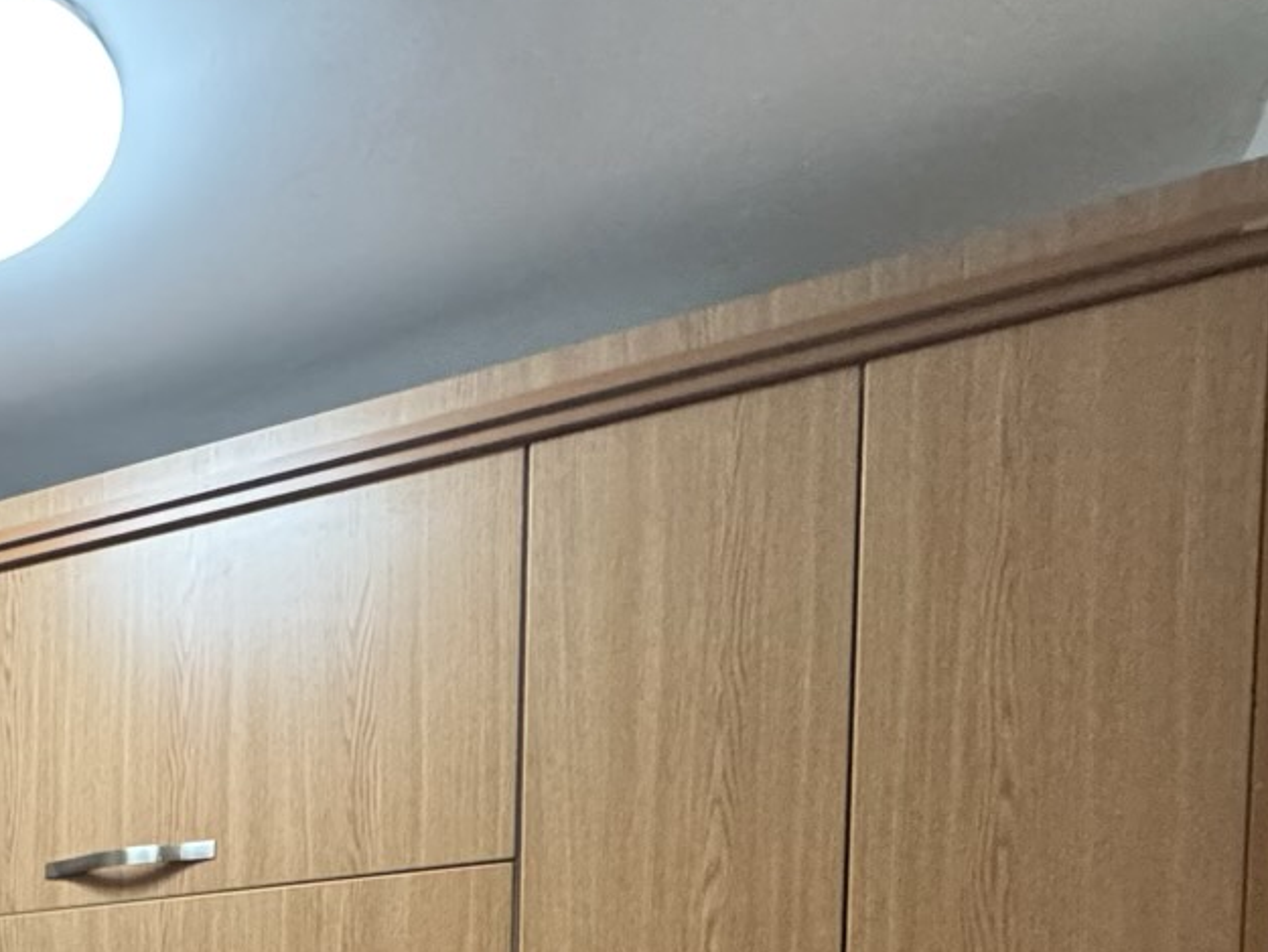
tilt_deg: -1.9
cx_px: -205
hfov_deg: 35.7
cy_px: 1301
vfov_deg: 27.0
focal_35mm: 43
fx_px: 1575
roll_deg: +0.3
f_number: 2.2
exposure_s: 1/50
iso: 640
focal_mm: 2.22
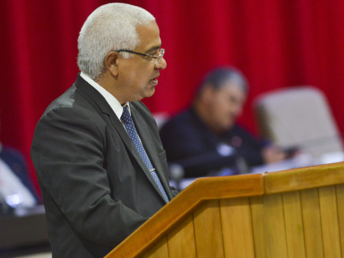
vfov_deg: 1.8
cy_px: 129
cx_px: 172
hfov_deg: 2.4
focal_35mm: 827
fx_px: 8217
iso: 1600
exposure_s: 1/50
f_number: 5.6
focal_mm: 148.1
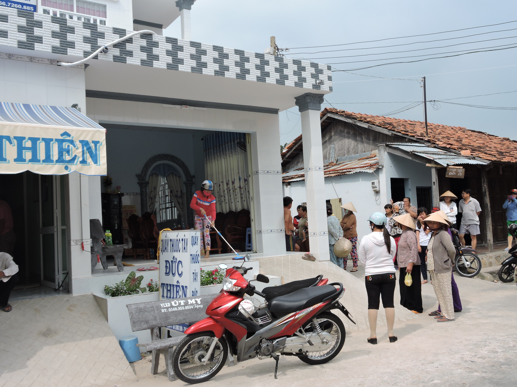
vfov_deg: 42.9
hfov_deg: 55.4
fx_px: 493
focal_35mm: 33
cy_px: 194
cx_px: 258
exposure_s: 1/800
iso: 100
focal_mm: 5.9
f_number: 3.6
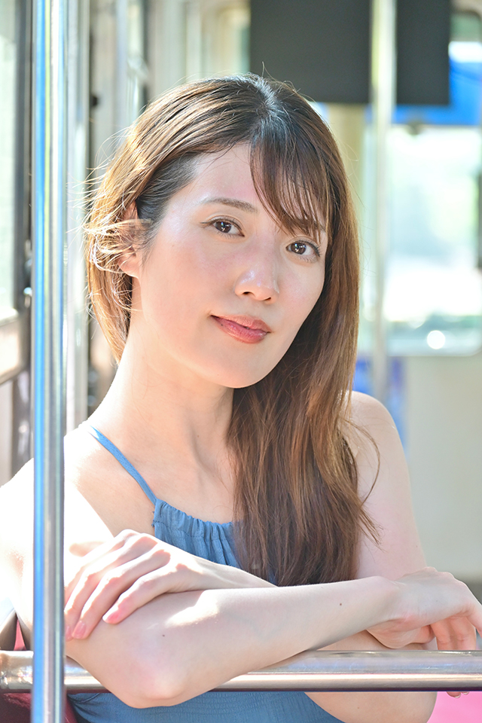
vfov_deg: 13.4
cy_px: 362
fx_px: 3073
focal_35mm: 153
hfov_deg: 9.0
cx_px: 241
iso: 640
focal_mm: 102
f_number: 5
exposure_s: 1/125
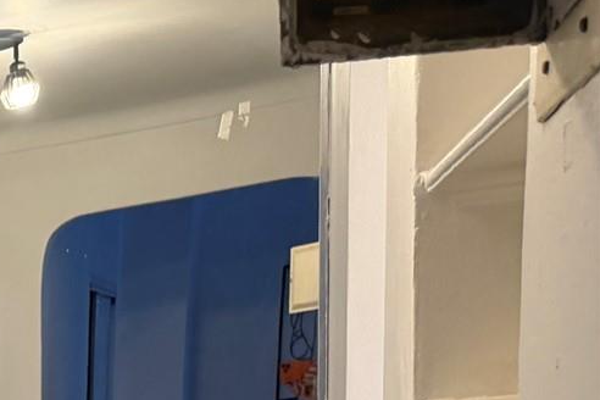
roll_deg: +5.3
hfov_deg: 15.3
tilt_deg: -11.0
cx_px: -644
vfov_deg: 11.8
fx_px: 1733
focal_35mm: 104
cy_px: 795
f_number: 1.78
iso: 200
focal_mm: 6.76
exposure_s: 1/60
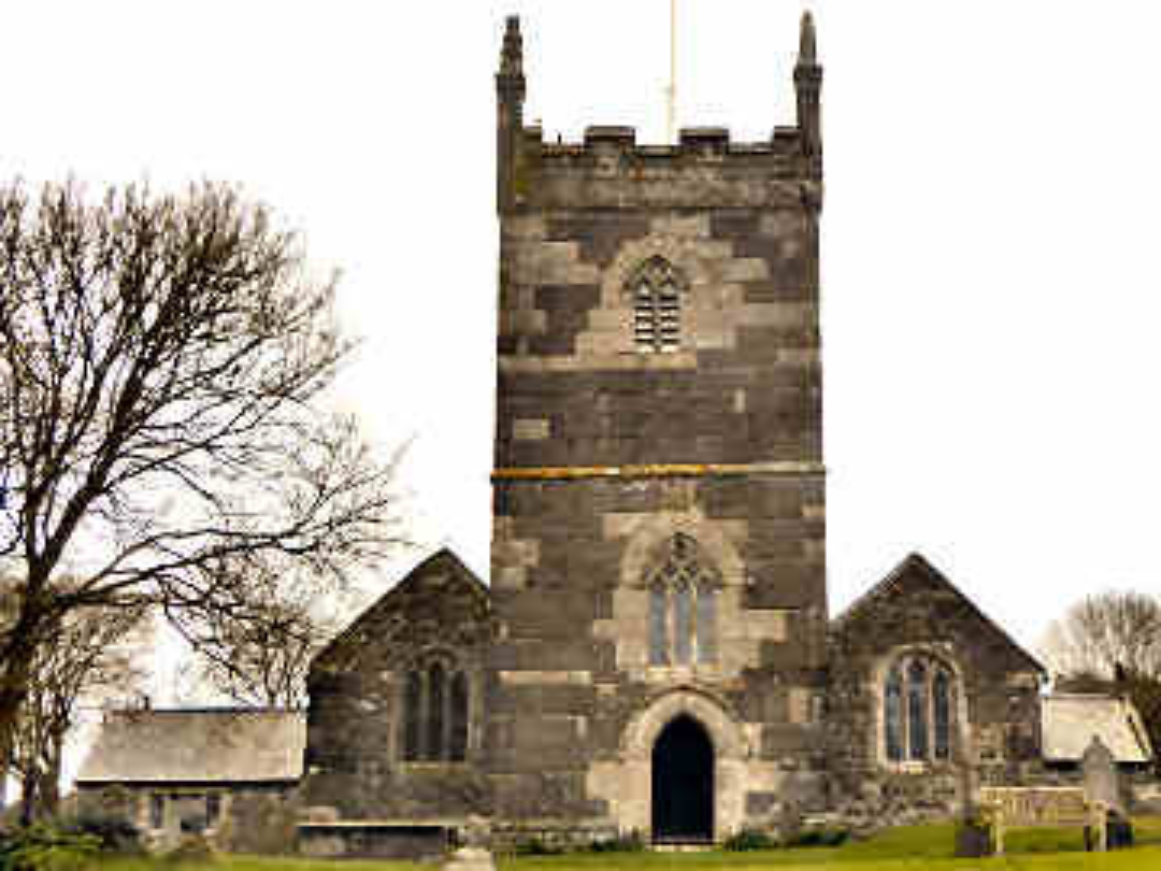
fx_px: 838
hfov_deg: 69.4
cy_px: 436
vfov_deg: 54.9
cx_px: 580
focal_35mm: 25
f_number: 4.5
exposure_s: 1/640
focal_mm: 4.3
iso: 200
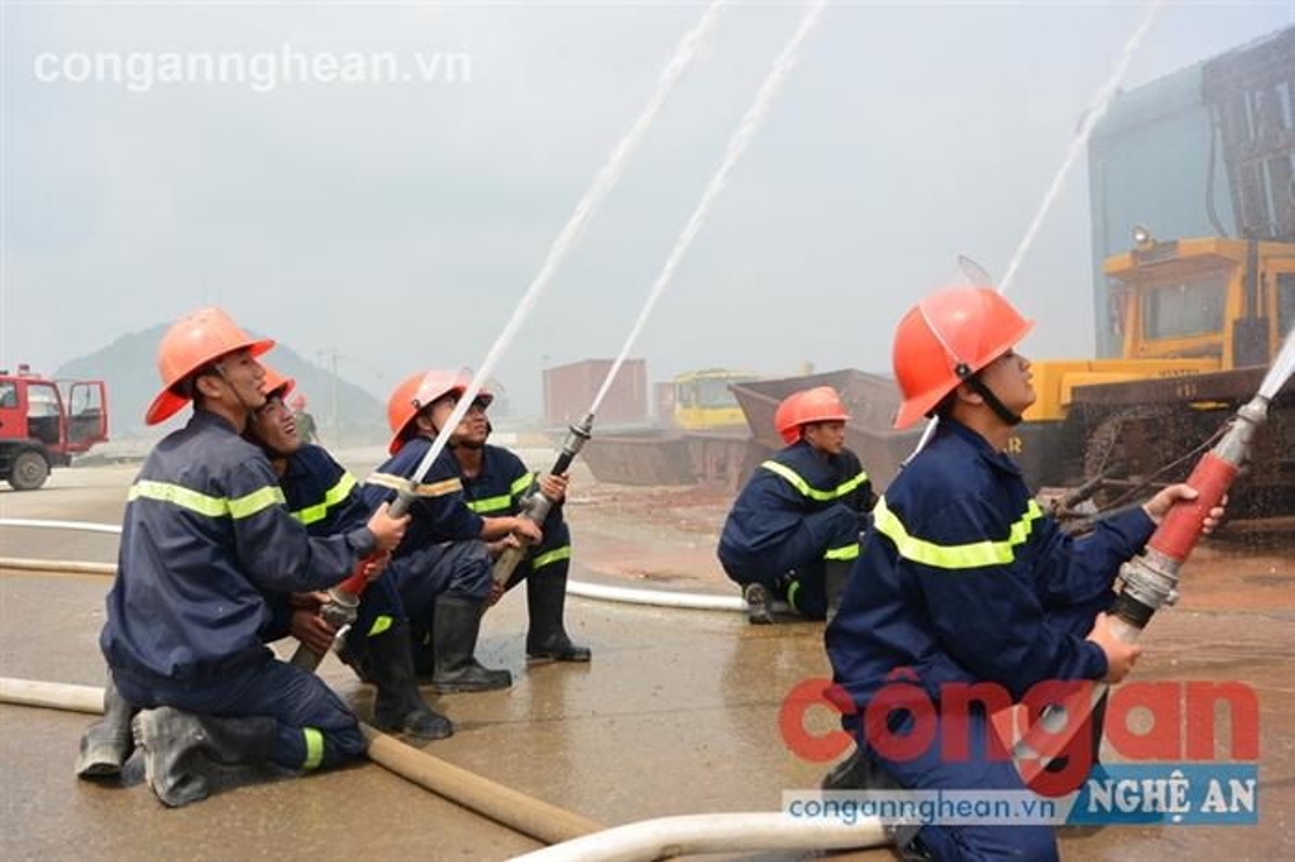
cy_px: 431
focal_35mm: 30
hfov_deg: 62.0
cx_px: 648
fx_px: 1079
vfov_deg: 43.6
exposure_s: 1/1000
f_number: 5
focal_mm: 11.4
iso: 160
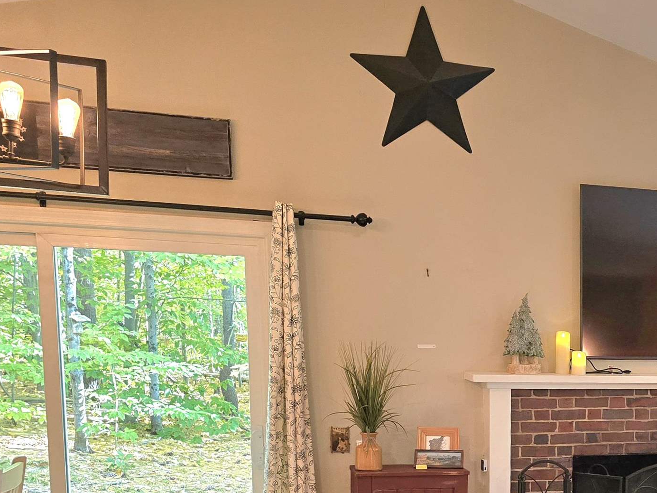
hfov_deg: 34.5
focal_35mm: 51
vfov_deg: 27.3
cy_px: 467
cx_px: 639
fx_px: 968
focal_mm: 6.3
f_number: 1.7
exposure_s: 1/120
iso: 640
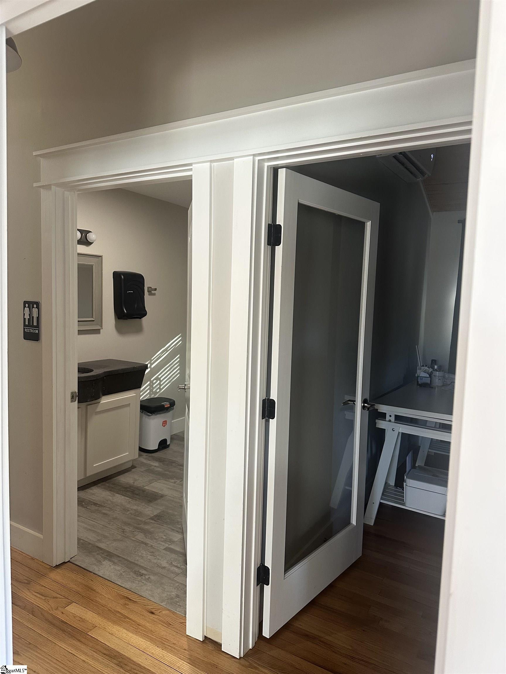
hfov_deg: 56.8
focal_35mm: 24
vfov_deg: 71.6
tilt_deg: -4.5
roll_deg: -1.6
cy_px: 337
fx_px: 468
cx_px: 253
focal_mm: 6.86
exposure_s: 1/60
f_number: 1.78
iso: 200
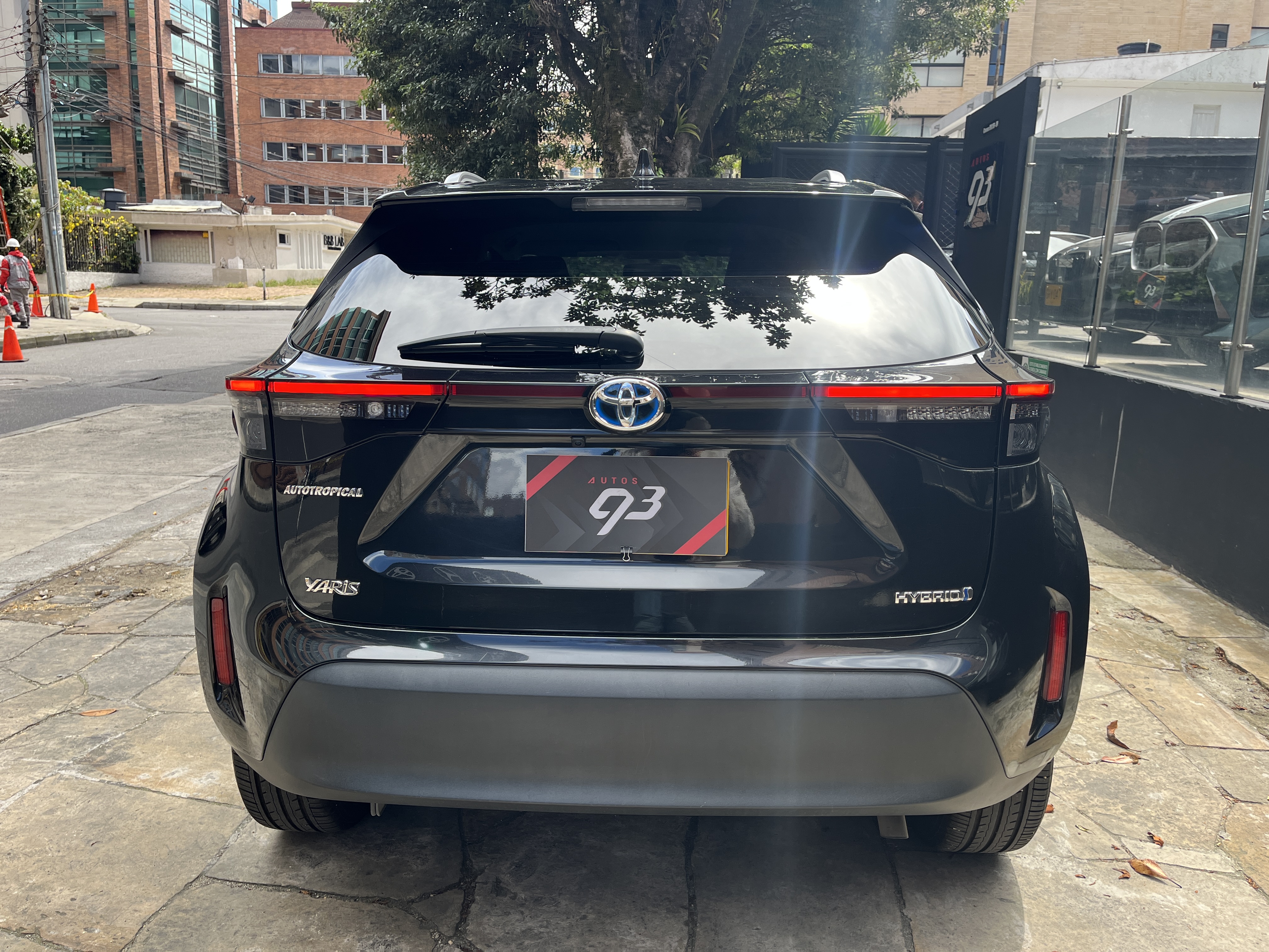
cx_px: 634
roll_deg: -1.3
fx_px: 953
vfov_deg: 53.1
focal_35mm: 26
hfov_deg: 67.3
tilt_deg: -11.6
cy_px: 476
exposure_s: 1/484
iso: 50
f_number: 1.6
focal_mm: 5.1
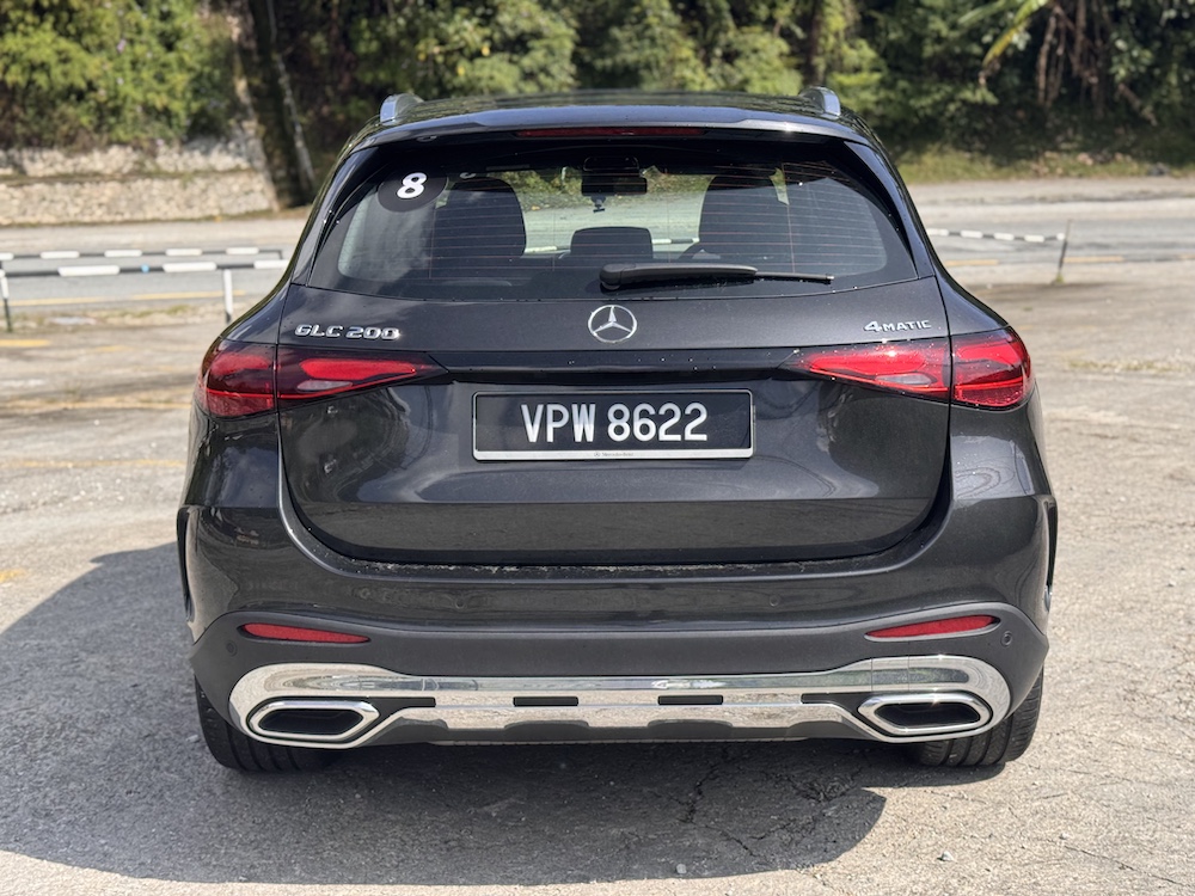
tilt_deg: -12.4
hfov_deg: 39.7
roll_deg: +4.0
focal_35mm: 48
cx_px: 598
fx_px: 1657
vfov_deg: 30.3
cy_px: 448
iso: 64
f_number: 1.78
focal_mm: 6.76
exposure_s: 1/2415
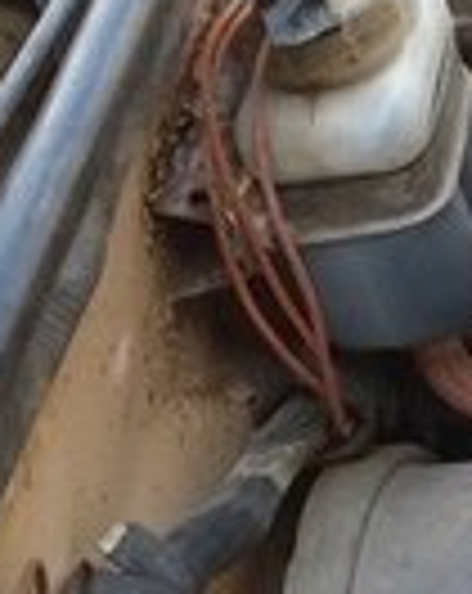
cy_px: 196
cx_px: 1268
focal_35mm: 137
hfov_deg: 9.5
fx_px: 2401
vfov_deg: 14.1
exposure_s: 1/136
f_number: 1.9
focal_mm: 3.7
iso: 64
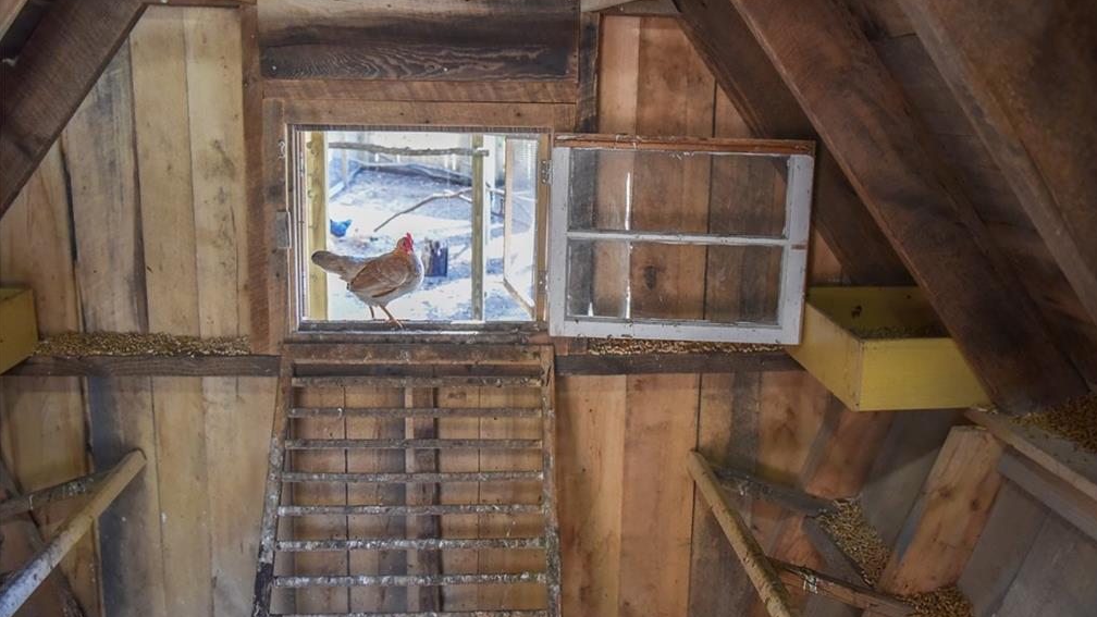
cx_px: 555
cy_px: 297
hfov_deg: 59.5
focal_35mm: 33
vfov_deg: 35.6
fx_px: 960
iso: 4000
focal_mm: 31
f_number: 4
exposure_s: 1/60
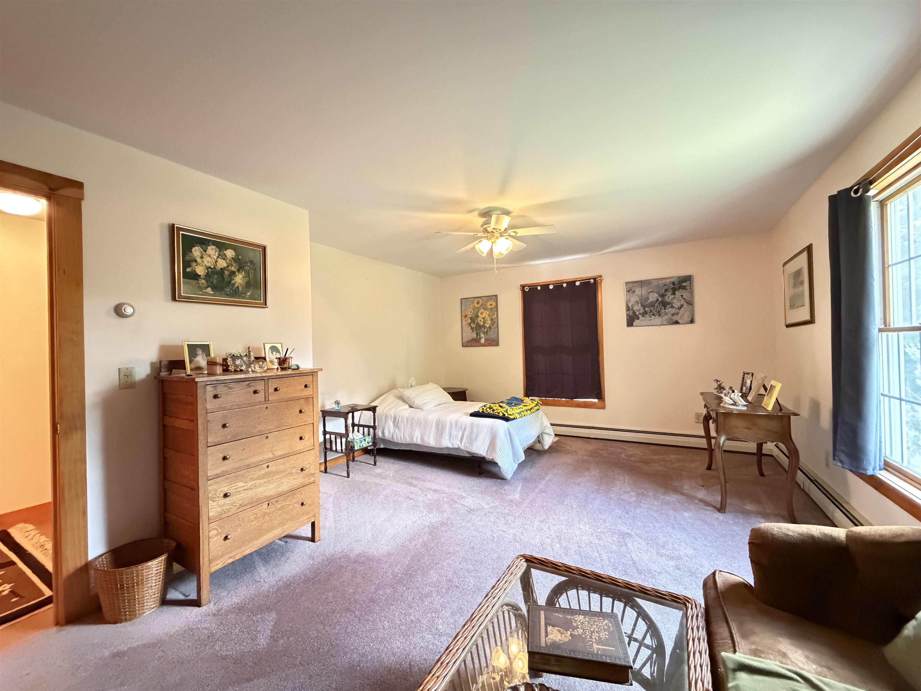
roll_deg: +1.9
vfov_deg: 85.7
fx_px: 372
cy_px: 346
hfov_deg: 102.1
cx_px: 460
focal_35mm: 14
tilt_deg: +1.6
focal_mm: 2.22
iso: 1250
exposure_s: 1/30
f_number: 2.2
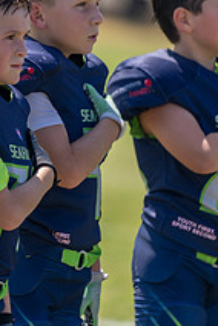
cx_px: -6
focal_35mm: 424
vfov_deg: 4.9
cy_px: 94
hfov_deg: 3.3
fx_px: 3839
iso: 100
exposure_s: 1/800
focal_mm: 200
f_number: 2.8
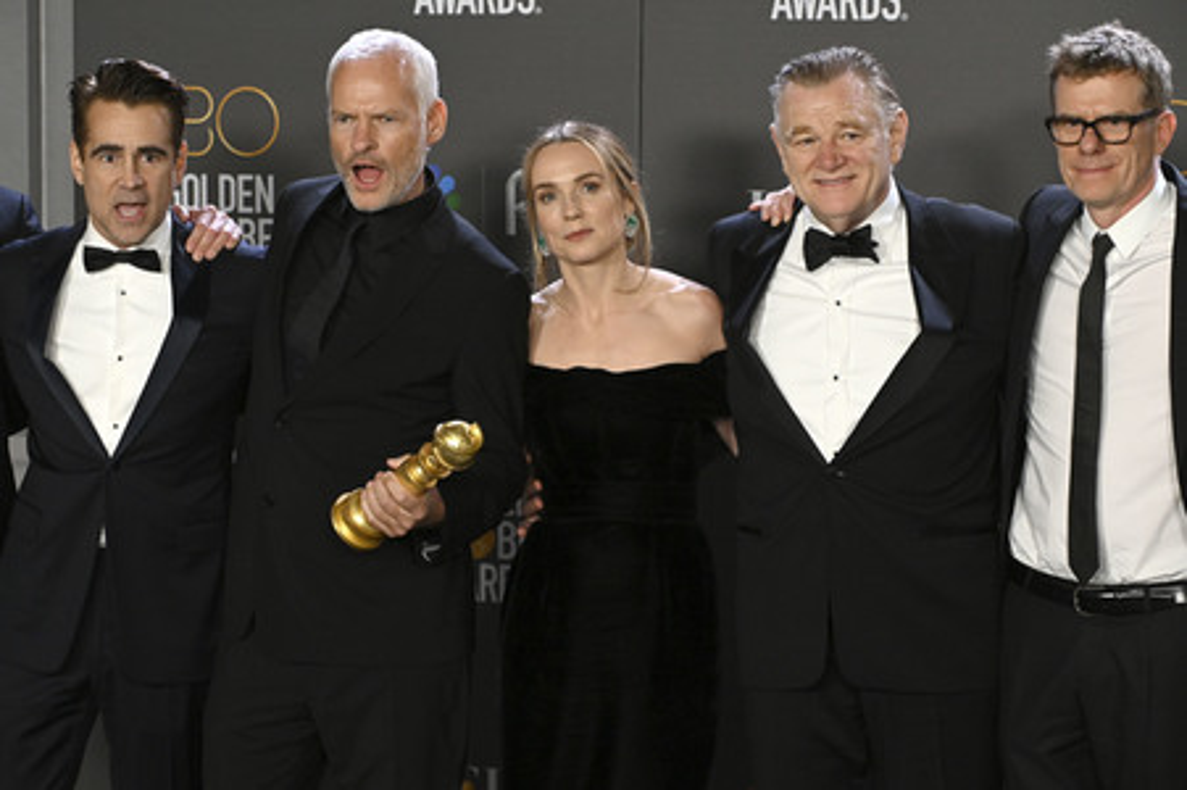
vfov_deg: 13.4
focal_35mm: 102
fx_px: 3361
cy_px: 395
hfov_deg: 20.0
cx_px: 594
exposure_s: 1/500
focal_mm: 102
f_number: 7.1
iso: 6400
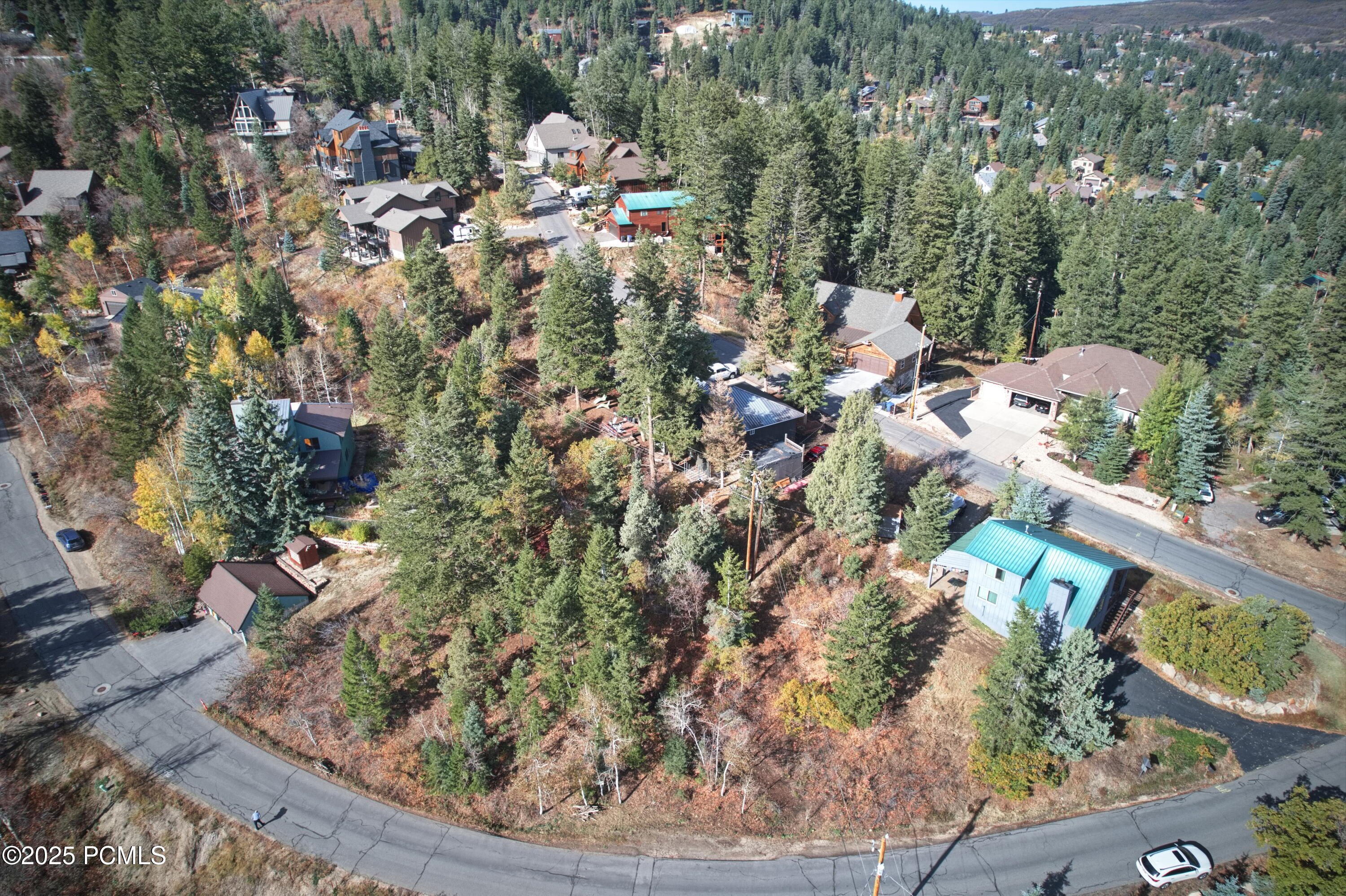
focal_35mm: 22
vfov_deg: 57.2
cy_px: 448
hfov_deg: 78.6
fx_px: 822
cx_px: 673
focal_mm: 8.38
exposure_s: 1/320
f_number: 2.8
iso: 110
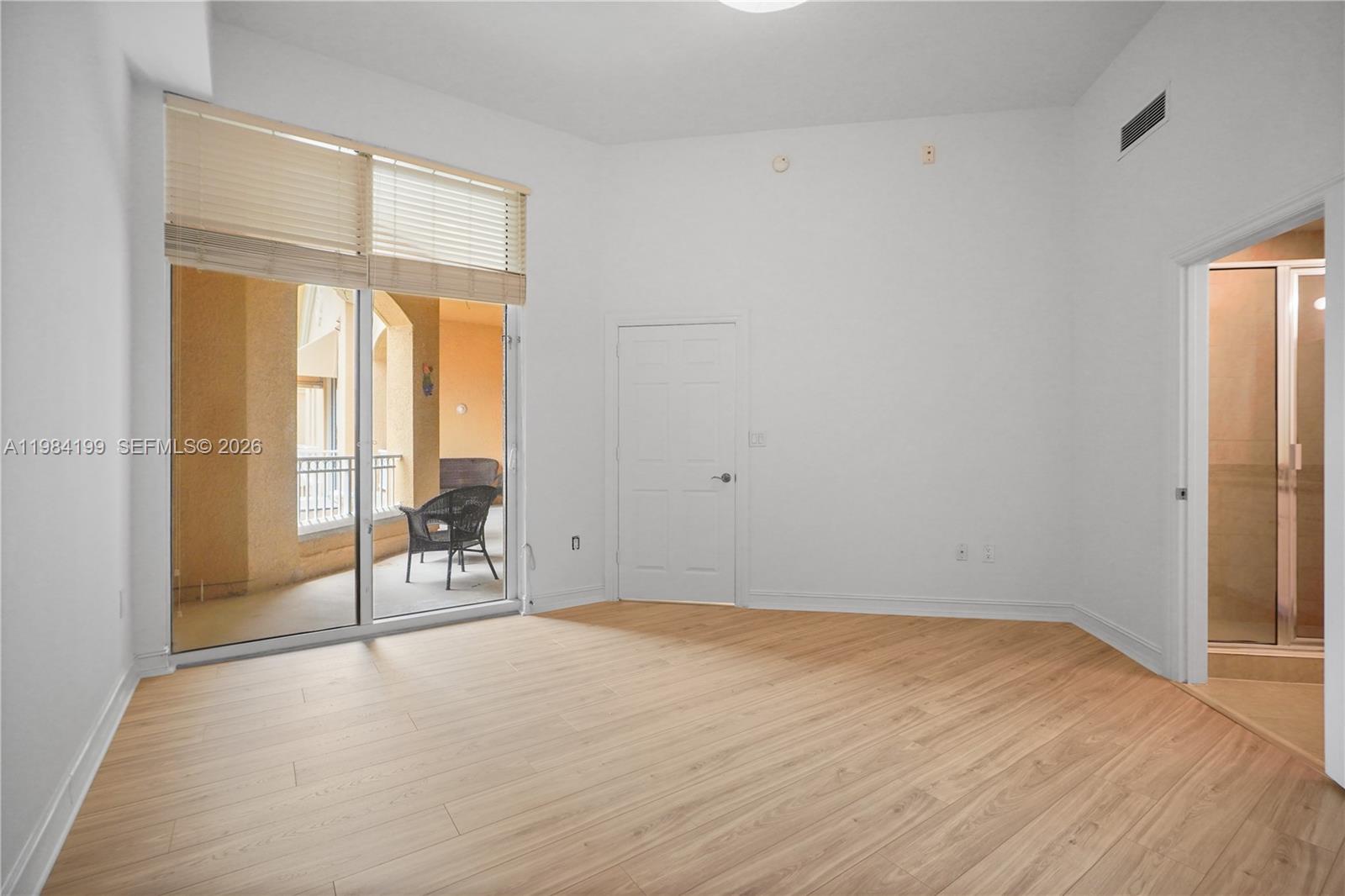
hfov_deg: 96.7
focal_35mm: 16
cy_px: 448
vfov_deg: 73.7
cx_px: 672
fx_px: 598
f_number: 4
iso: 800
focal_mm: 16
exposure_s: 1/100
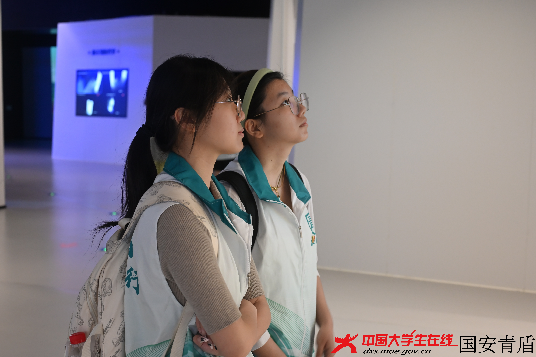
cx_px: 268
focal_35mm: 50
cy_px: 178
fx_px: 744
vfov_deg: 27.0
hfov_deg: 39.6
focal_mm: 50
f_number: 5.6
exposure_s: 1/60
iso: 2200
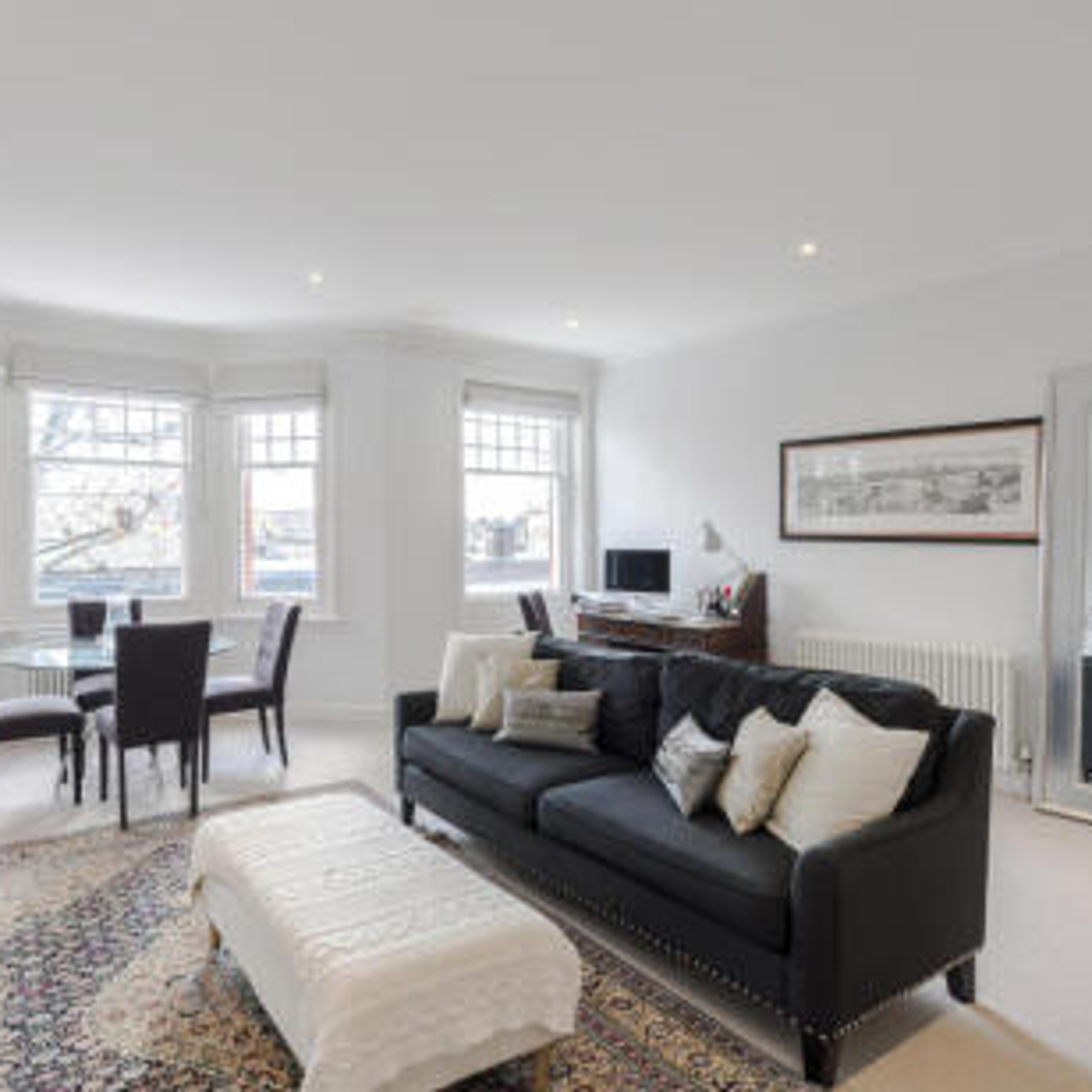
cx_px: 429
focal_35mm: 21
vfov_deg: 72.1
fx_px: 749
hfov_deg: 71.3
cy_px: 551
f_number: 11
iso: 200
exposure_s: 1/4
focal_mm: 16
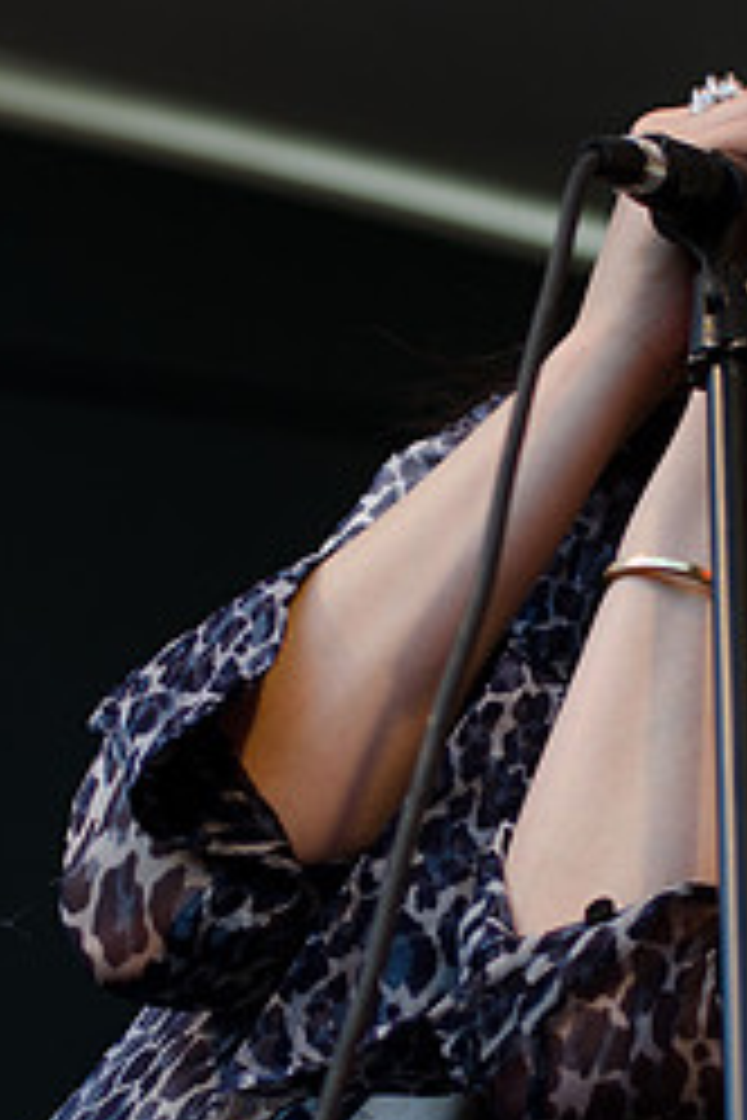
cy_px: 614
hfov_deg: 11.2
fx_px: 3802
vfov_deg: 16.8
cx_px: 490
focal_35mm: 122
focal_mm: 35
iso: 125
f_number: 3.2
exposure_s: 1/200
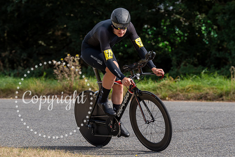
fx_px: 1035
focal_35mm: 158
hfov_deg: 13.0
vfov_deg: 8.7
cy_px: 53
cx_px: 124
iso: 100
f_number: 4
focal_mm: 119
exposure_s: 1/1000
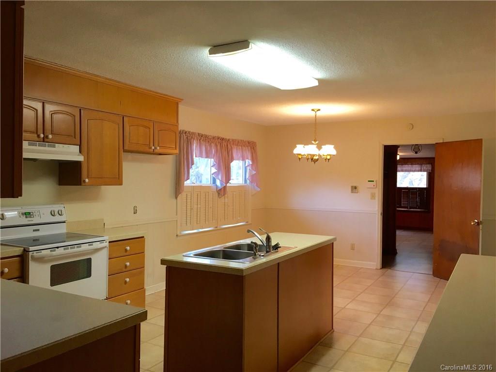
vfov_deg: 48.2
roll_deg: -0.6
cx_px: 248
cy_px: 186
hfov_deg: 61.7
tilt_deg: -0.6
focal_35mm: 29
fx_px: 416
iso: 64
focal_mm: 4.15
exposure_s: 1/30
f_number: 2.2
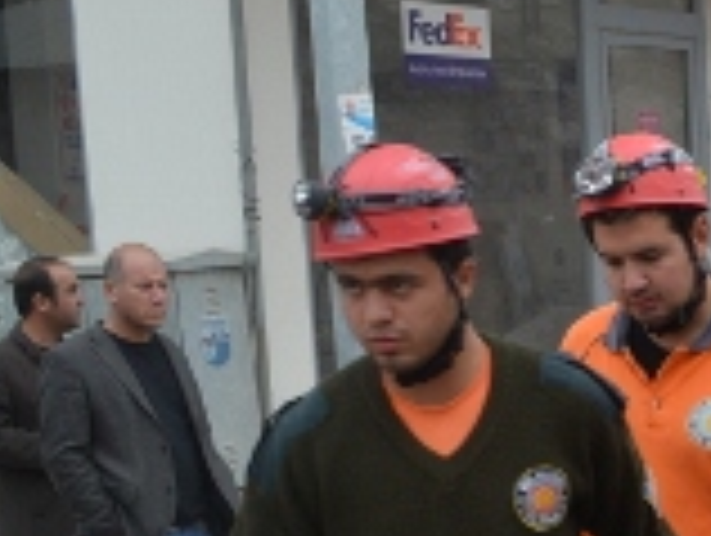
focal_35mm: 105
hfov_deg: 16.5
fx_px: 2160
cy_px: 547
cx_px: 1166
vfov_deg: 13.9
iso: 160
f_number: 5.6
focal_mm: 18
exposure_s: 1/125
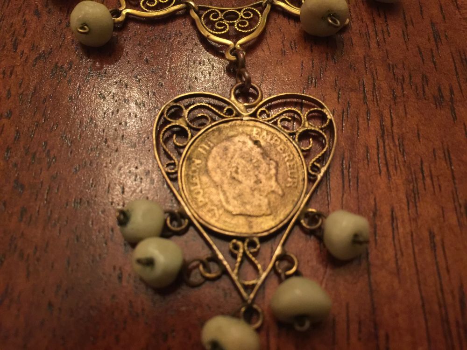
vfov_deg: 48.2
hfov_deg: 61.7
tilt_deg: -64.4
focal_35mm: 29
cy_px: 175
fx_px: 391
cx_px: 234
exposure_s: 1/15
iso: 125
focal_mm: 4.15
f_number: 2.2
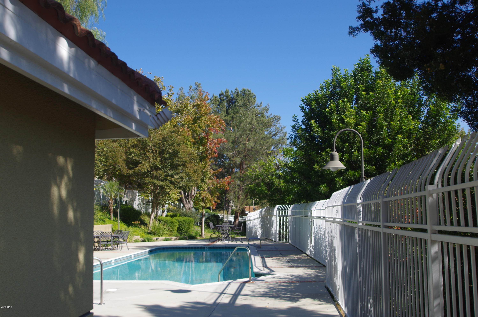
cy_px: 158
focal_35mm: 36
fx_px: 477
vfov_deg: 36.7
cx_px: 239
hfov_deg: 53.2
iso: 100
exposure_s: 1/200
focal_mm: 24
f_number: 8
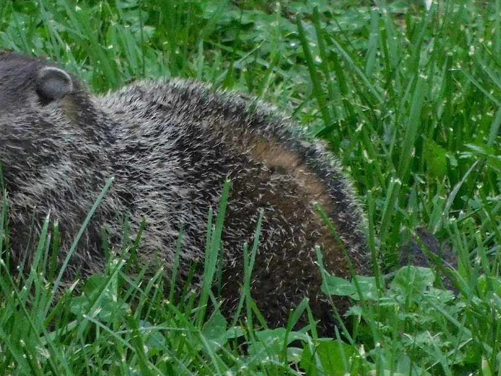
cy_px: 236
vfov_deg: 0.8
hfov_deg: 1.1
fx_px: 25805
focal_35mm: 1783
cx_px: 172
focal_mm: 160
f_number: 6.5
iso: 800
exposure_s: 1/100
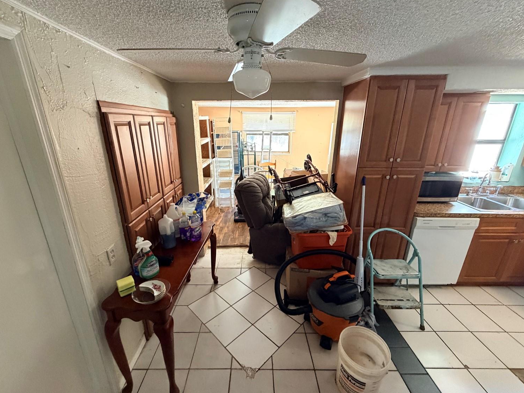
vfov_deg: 81.8
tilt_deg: -17.1
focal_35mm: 15
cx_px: 257
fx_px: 227
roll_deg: +0.6
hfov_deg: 98.2
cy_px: 195
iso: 640
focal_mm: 2.22
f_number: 2.2
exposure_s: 1/60
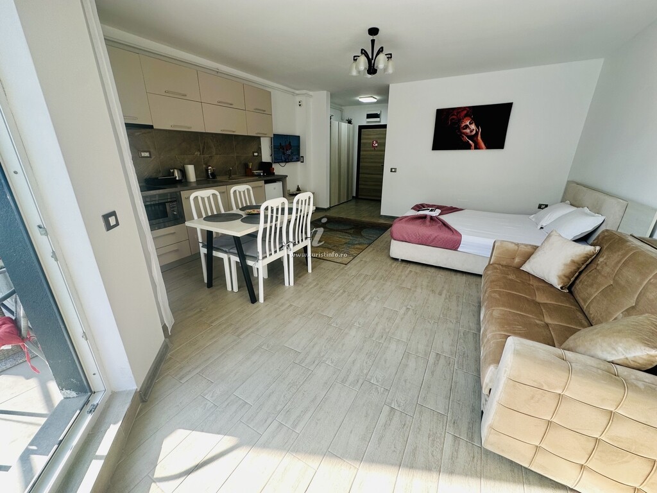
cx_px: 328
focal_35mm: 14
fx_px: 266
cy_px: 246
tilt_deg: -18.6
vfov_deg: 85.7
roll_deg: -0.1
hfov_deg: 102.1
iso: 50
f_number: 2.2
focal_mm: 2.22
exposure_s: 1/99
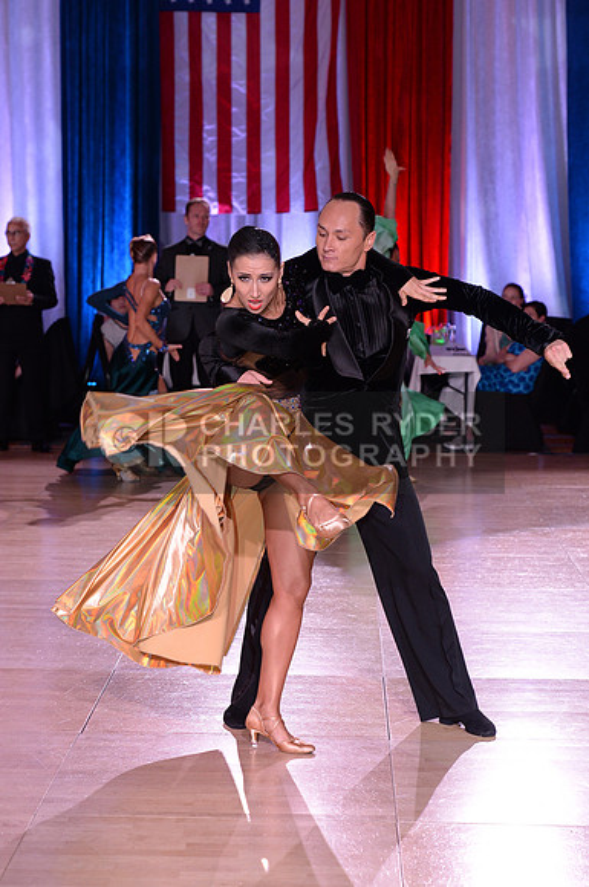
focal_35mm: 90
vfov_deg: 22.7
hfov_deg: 15.1
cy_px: 444
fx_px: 2215
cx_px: 294
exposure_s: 1/250
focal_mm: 90
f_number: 5.6
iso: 2000
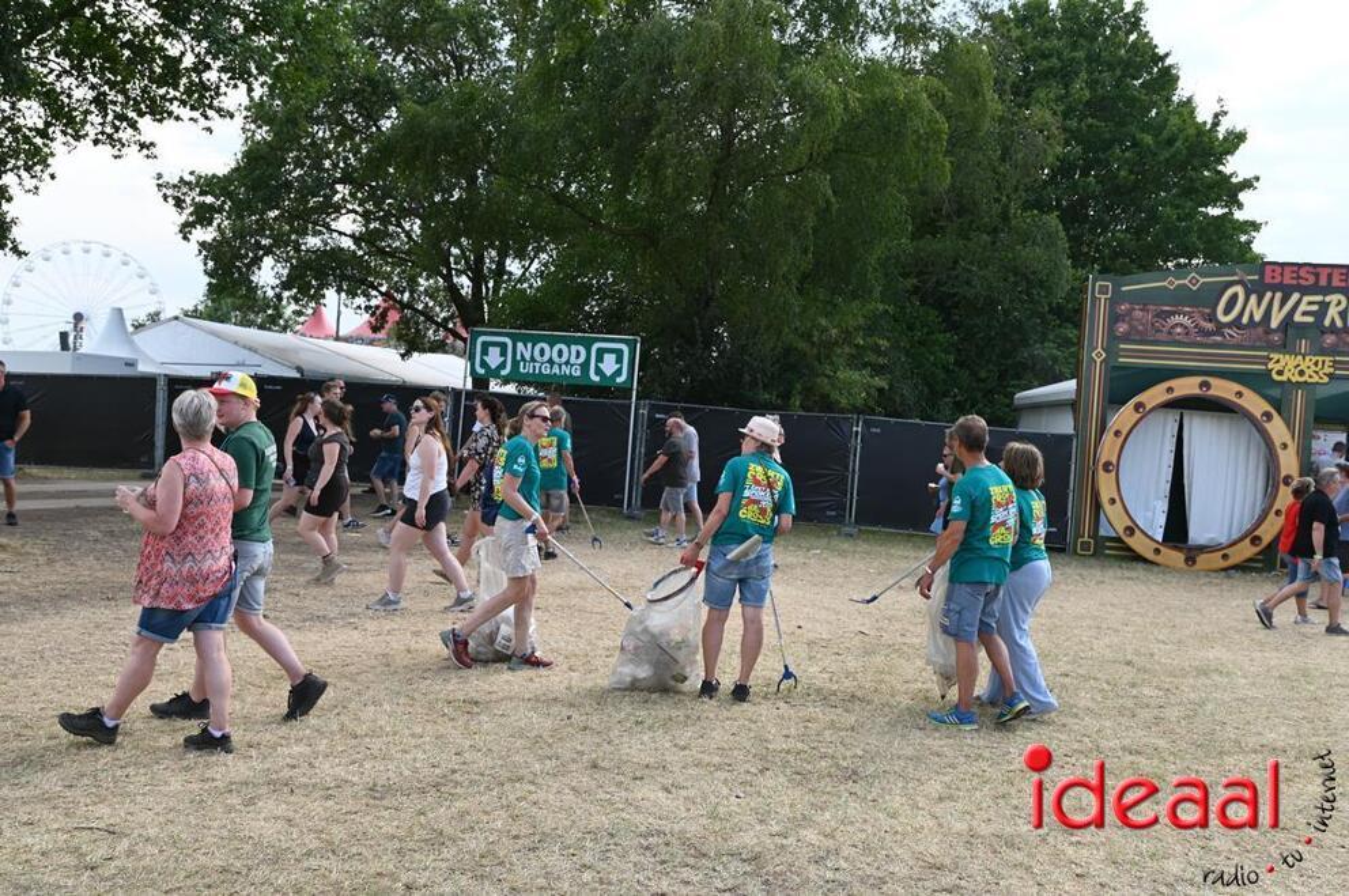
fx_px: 1310
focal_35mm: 35
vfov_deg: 37.8
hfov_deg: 54.5
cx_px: 674
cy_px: 448
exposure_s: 1/250
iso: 160
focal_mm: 35
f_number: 5.6
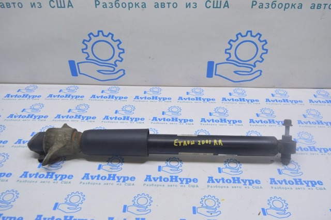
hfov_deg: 57.3
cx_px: 166
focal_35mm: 33
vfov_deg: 39.9
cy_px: 110
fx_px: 303
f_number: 5.6
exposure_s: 1/25
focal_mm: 22
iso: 400
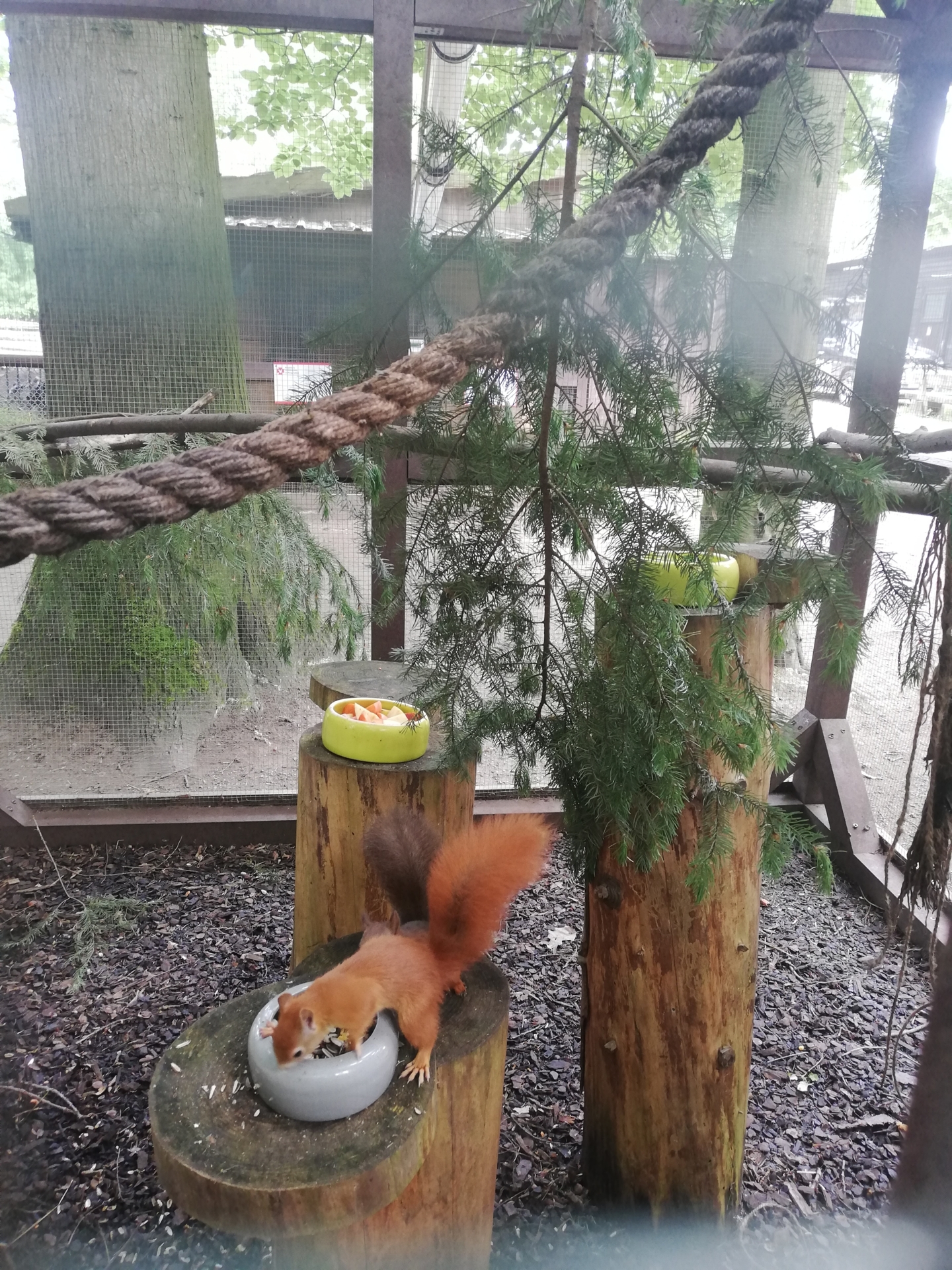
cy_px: 635
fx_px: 953
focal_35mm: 26
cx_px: 476
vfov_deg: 67.3
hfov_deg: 53.1
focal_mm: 3.81
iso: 160
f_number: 2.2
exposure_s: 1/33.3
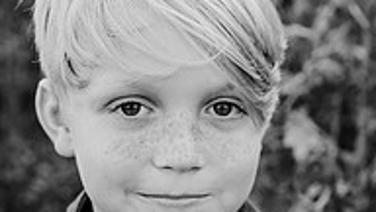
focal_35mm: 76
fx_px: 758
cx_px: 268
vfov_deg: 15.9
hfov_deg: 27.6
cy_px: 131
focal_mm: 24
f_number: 2.5
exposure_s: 1/800
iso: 200
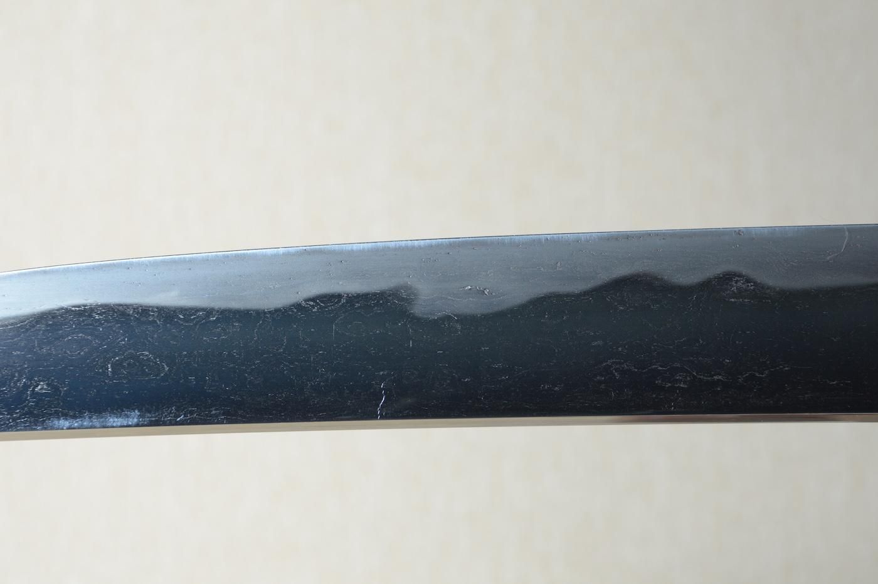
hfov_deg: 17.1
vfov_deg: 11.4
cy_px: 292
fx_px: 2924
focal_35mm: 120
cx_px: 439
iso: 400
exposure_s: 1/2
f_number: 11
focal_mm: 80
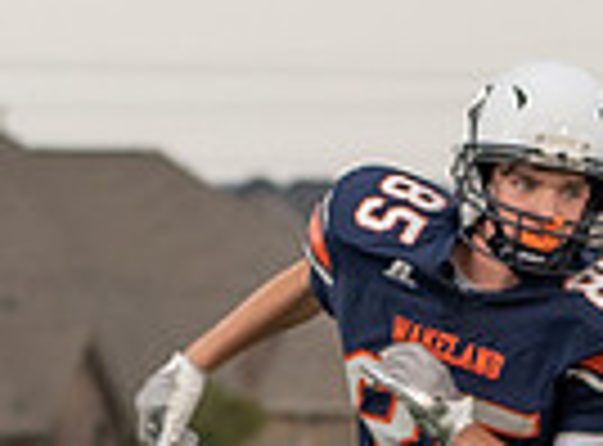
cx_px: -744
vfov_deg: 2.1
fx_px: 12406
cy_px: 926
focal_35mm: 716
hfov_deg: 2.8
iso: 640
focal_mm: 121
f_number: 5.6
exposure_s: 1/500
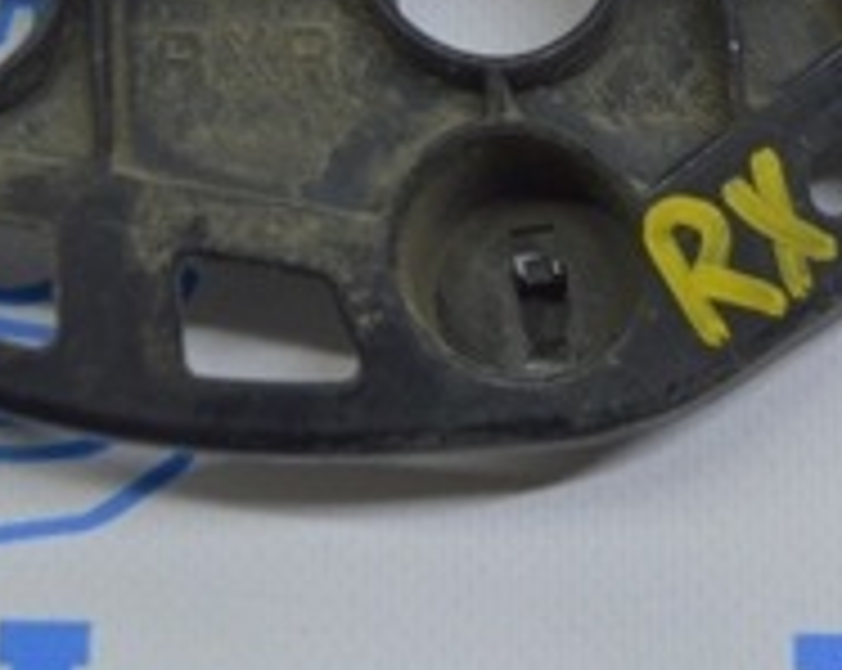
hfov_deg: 18.1
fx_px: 2637
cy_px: -83
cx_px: 302
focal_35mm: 106
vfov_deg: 14.1
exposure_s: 1/100
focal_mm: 22
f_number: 3.8
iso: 400
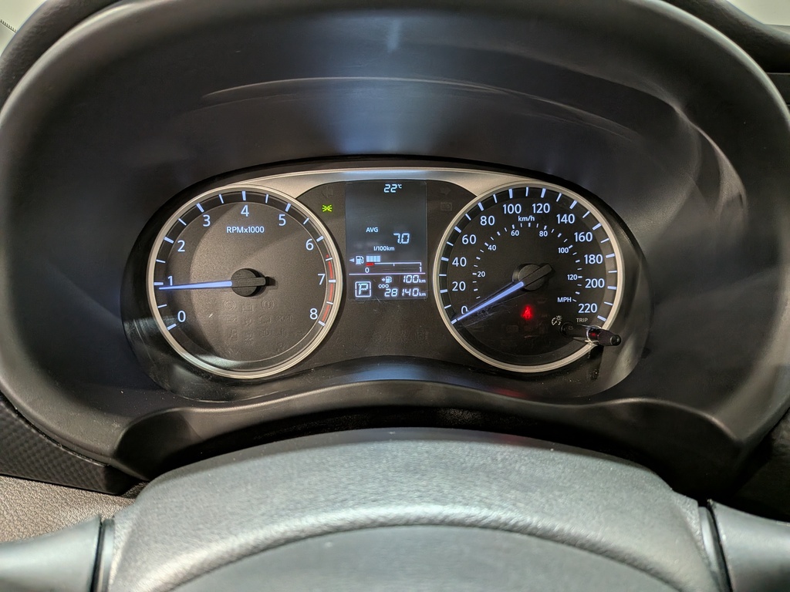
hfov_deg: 71.6
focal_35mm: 24
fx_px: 548
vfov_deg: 56.8
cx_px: 395
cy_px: 296
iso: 30
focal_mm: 4.53
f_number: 1.7
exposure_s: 1/40
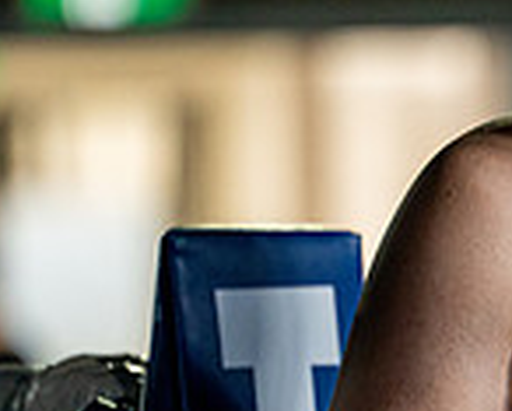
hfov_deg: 3.4
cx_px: 779
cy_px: 328
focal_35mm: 560
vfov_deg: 2.8
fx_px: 8491
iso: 4000
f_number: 2
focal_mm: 150
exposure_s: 1/1000
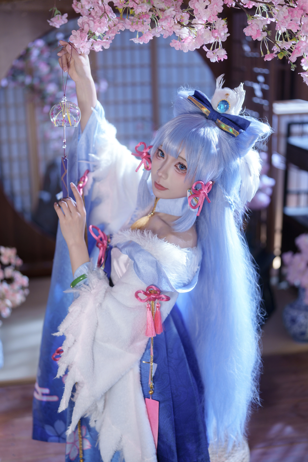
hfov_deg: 27.0
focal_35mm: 50
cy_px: 231
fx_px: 642
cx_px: 154
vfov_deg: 39.6
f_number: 1.4
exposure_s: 1/320
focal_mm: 50
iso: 200
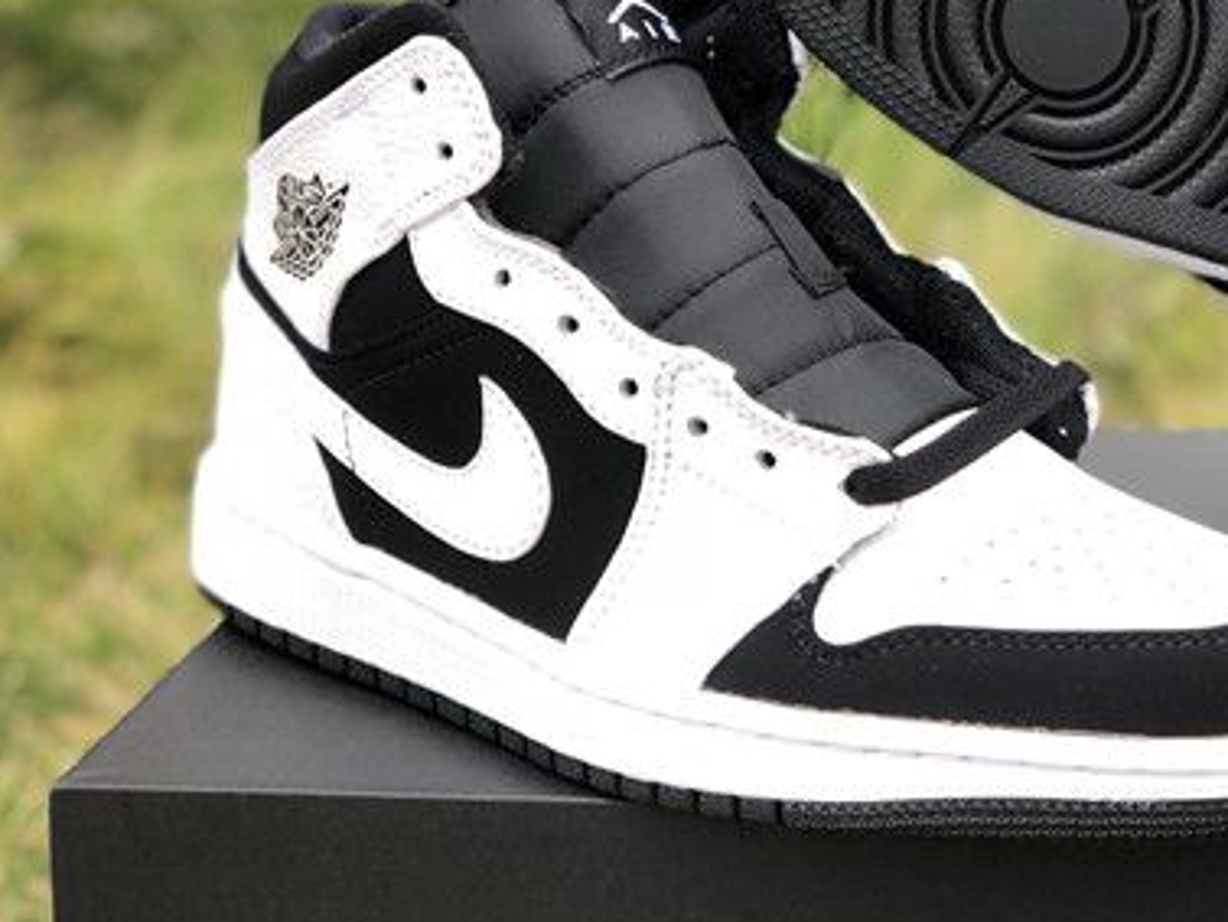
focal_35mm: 102
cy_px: 308
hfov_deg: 19.0
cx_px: 1026
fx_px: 3620
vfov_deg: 14.5
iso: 20
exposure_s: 1/100
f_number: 2.4
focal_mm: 6
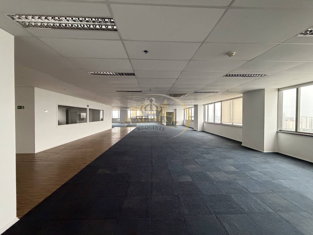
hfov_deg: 102.1
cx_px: 156
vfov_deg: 85.7
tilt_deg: +0.9
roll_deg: +1.2
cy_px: 118
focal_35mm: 14
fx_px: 127
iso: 800
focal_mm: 2.22
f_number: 2.2
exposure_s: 1/60
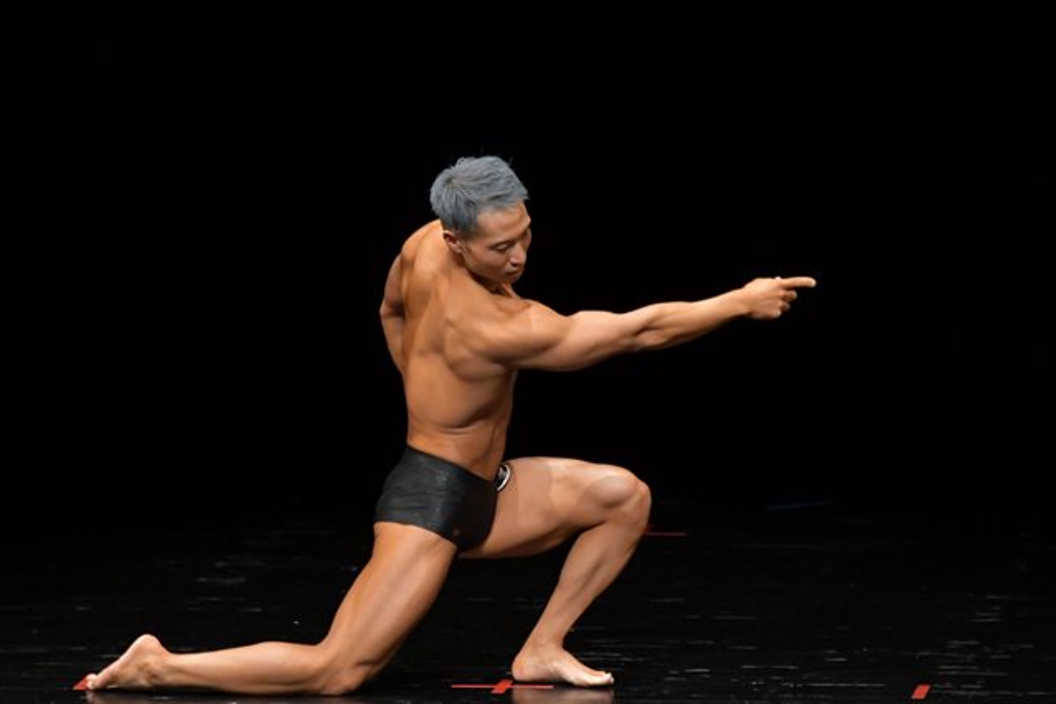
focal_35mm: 381
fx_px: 11178
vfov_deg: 3.6
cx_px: 484
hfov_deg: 5.4
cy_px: 404
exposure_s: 1/400
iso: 3200
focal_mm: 210
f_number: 5.6
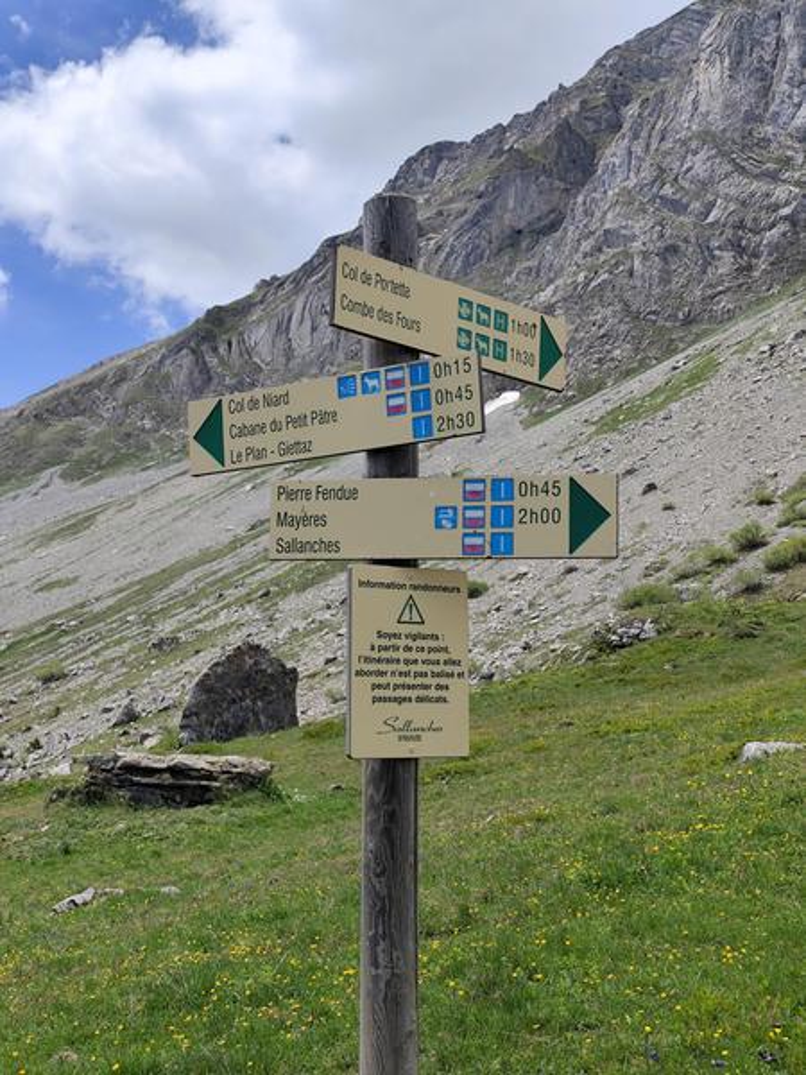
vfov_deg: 41.2
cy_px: 538
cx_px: 403
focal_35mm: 46
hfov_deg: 31.5
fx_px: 1428
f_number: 1.65
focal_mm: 6.19
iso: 50
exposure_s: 1/1800
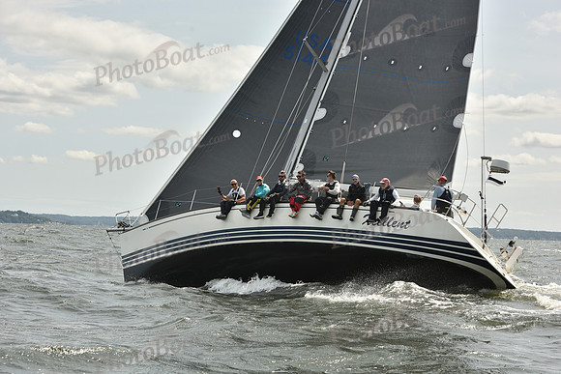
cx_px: 280
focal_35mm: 98
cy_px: 187
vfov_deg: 14.0
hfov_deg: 20.8
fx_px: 1527
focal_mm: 98
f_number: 9
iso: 250
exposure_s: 1/800
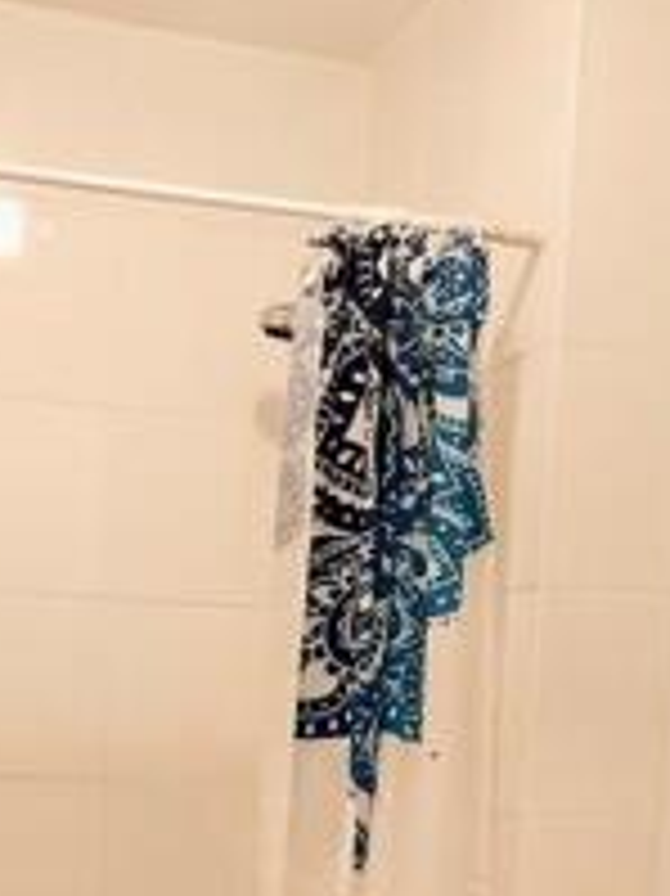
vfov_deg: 32.4
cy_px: 880
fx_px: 1421
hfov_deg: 26.4
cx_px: 234
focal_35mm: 55
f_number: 2
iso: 250
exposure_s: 1/50
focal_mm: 4.6
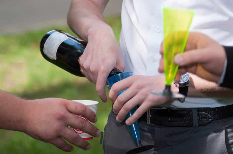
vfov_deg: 8.7
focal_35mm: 158
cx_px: 116
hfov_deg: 13.1
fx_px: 1018
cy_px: 77
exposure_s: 1/200
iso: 320
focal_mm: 105
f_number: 5
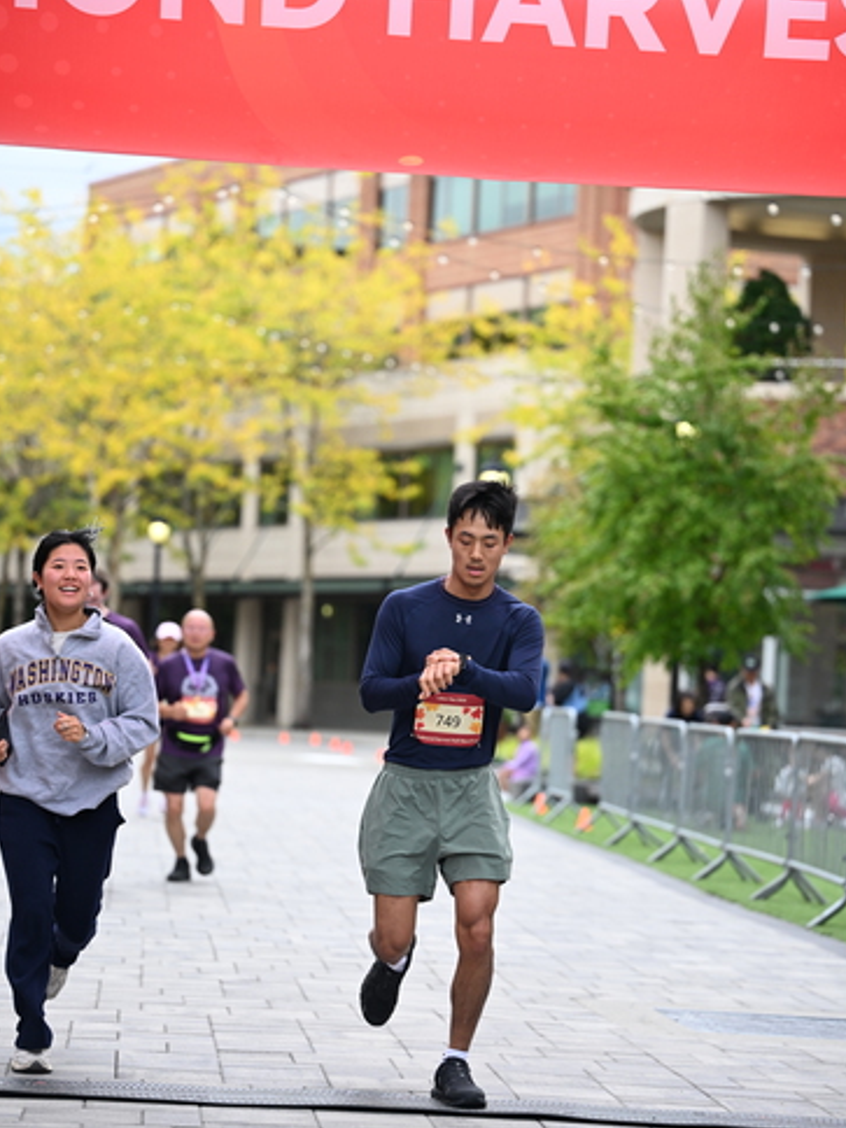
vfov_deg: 18.4
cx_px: 423
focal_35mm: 107
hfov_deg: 13.8
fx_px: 3487
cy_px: 590
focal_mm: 98
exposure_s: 1/2000
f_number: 2.8
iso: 640
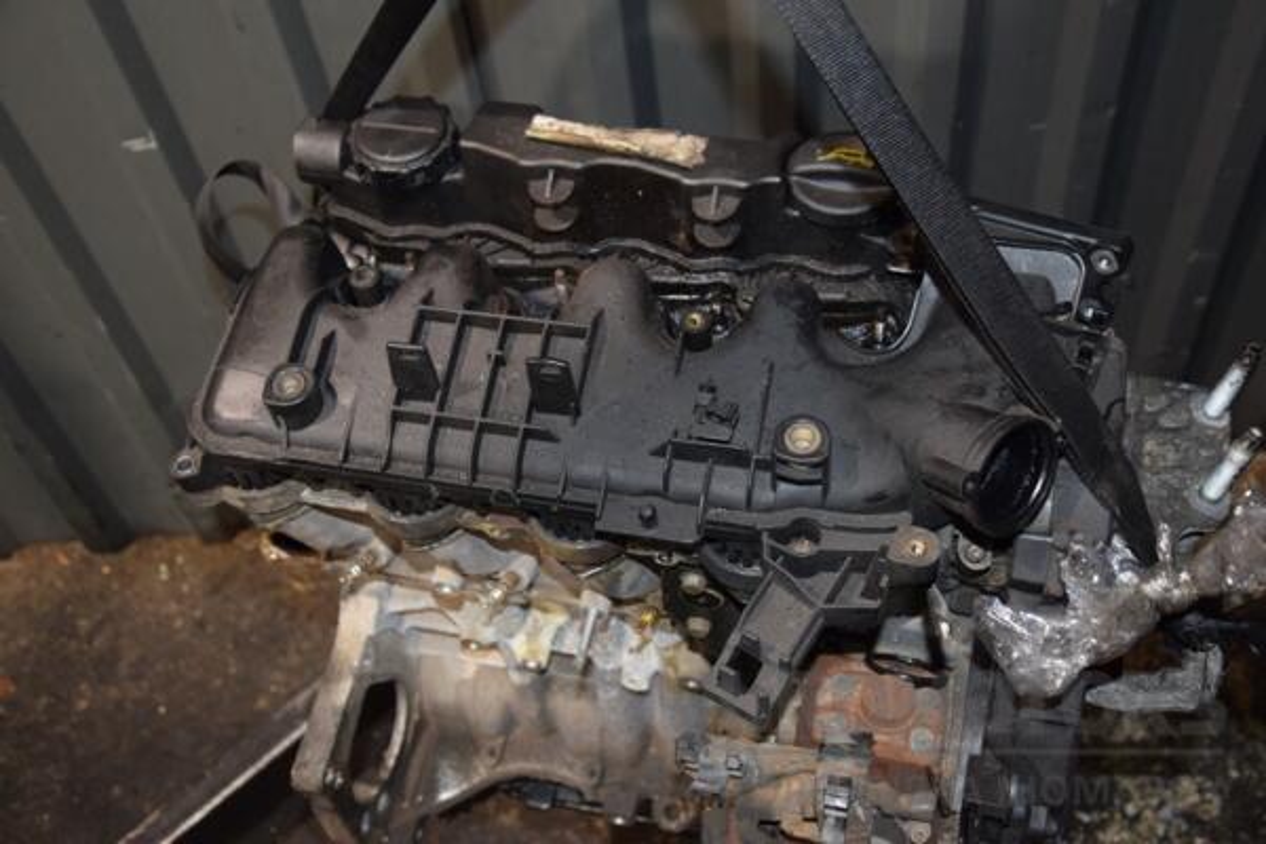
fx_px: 1477
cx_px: 633
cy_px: 422
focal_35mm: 42
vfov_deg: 31.9
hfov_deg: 46.4
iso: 800
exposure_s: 1/60
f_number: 5
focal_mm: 28
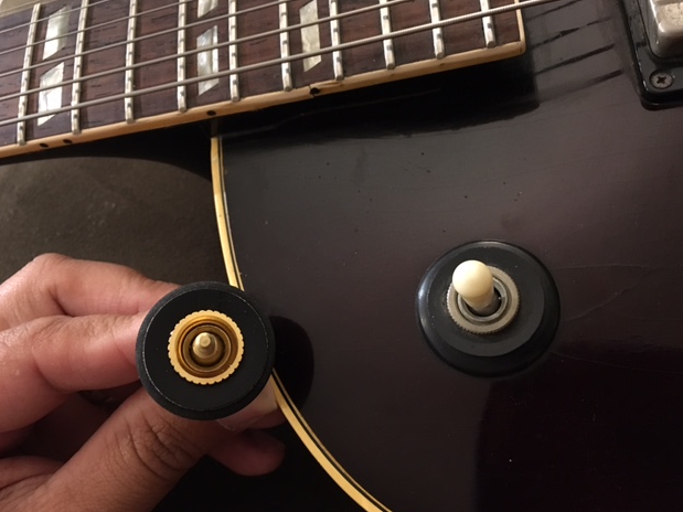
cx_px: 332
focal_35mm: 30
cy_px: 256
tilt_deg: -66.5
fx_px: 592
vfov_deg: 46.8
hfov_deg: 60.0
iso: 400
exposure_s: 1/15
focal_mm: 4.15
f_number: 2.2
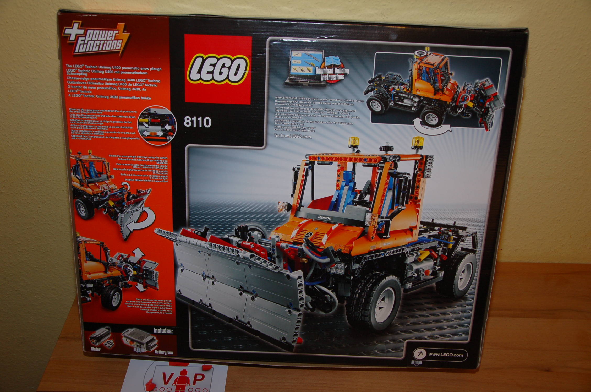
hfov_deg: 53.2
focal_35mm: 36
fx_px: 590
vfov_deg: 36.7
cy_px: 196
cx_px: 296
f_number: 4
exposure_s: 1/60
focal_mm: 24
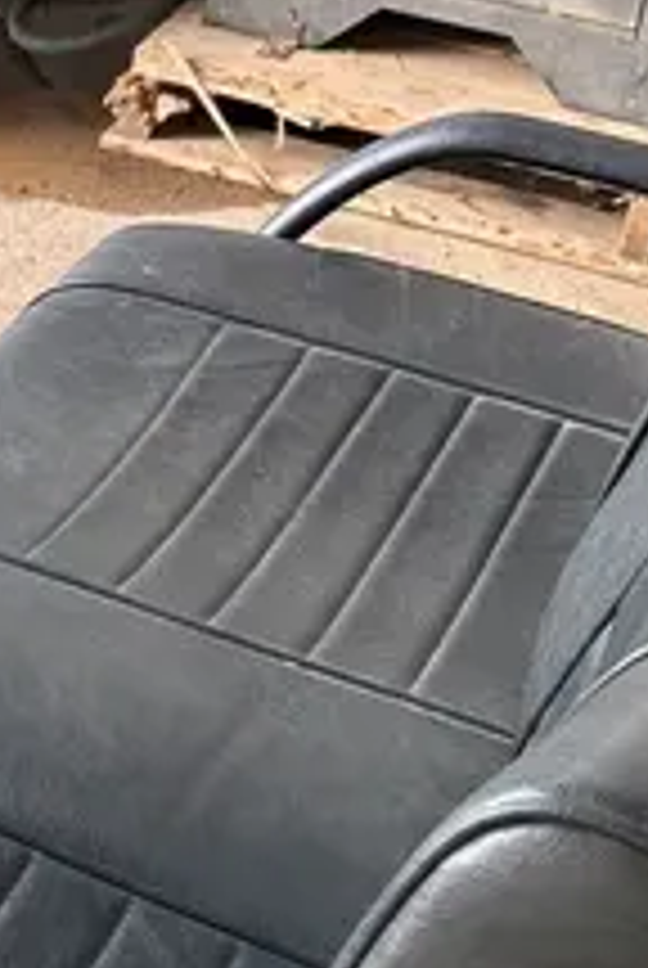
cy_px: 299
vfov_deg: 22.0
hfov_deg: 13.6
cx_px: -454
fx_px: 2476
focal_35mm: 92
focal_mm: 5.7
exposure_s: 1/121
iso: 40
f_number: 1.5
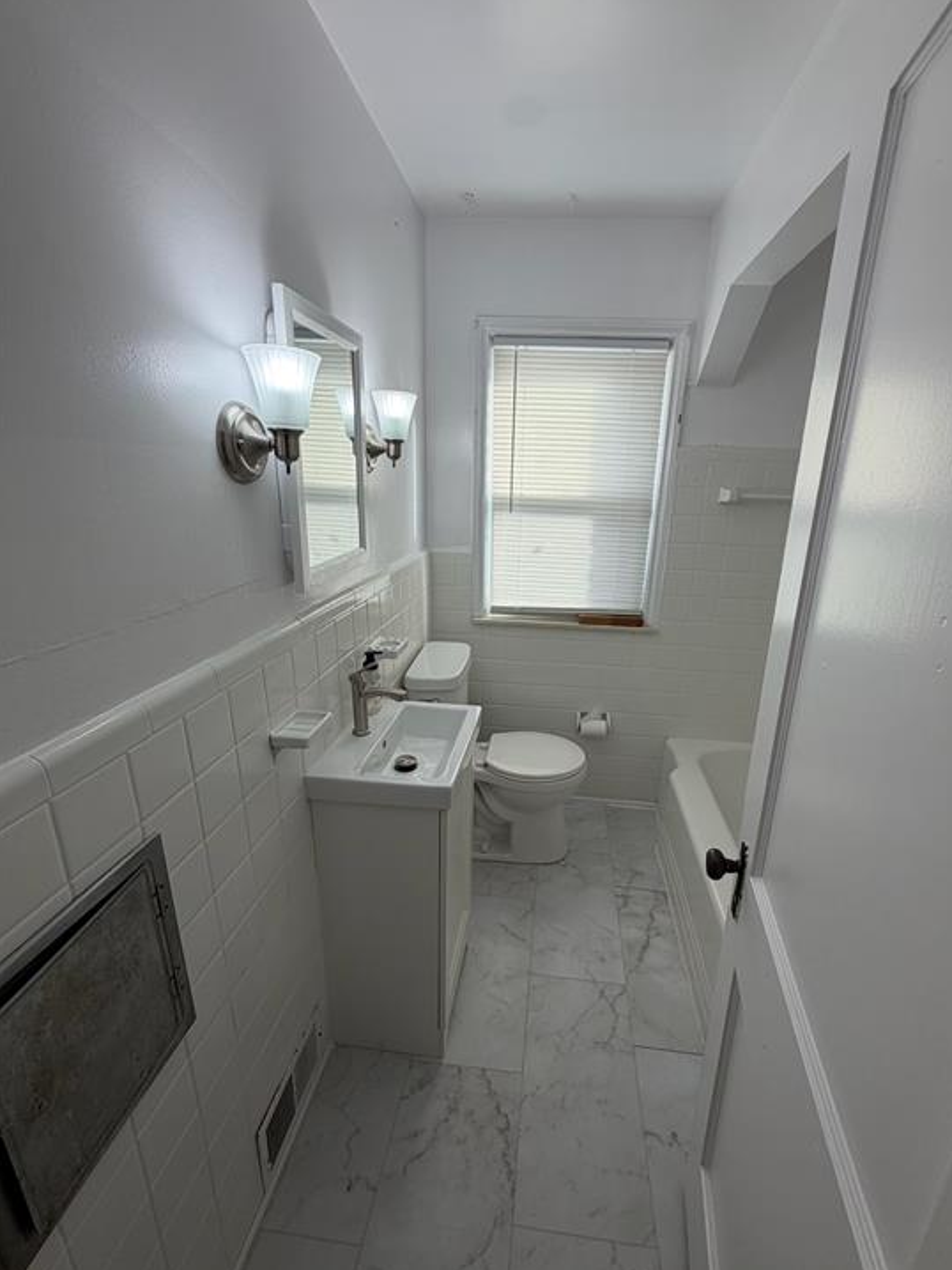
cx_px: 508
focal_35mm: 15
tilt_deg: -16.7
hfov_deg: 81.7
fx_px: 550
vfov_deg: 98.2
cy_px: 641
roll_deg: -3.1
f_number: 2.2
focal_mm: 2.22
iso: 50
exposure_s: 1/120
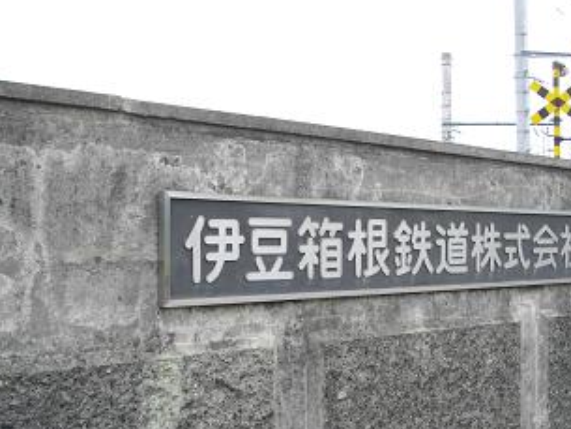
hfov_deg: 37.3
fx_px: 842
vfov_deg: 28.5
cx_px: 345
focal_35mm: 51
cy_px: 249
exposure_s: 1/500
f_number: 3.2
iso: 100
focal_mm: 7.1
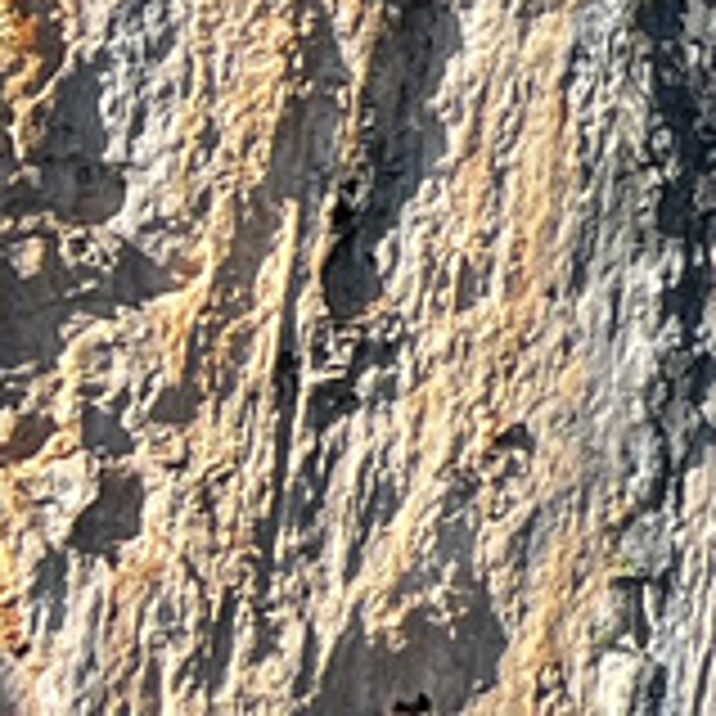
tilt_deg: +12.4
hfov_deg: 6.2
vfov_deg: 7.6
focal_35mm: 231
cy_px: 536
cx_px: 2945
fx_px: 5406
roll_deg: -1.7
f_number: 1.5
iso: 50
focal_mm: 5.7
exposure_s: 1/1488
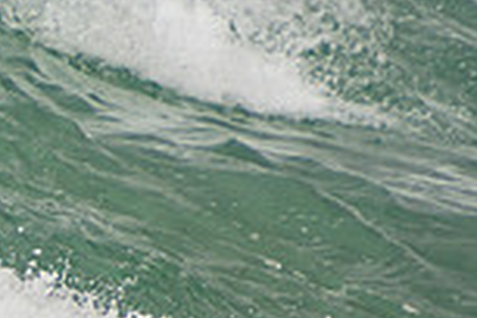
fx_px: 25690
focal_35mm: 1939
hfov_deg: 1.1
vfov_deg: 0.7
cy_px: 525
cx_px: -380
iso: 200
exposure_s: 1/1250
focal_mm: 340
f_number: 5.6
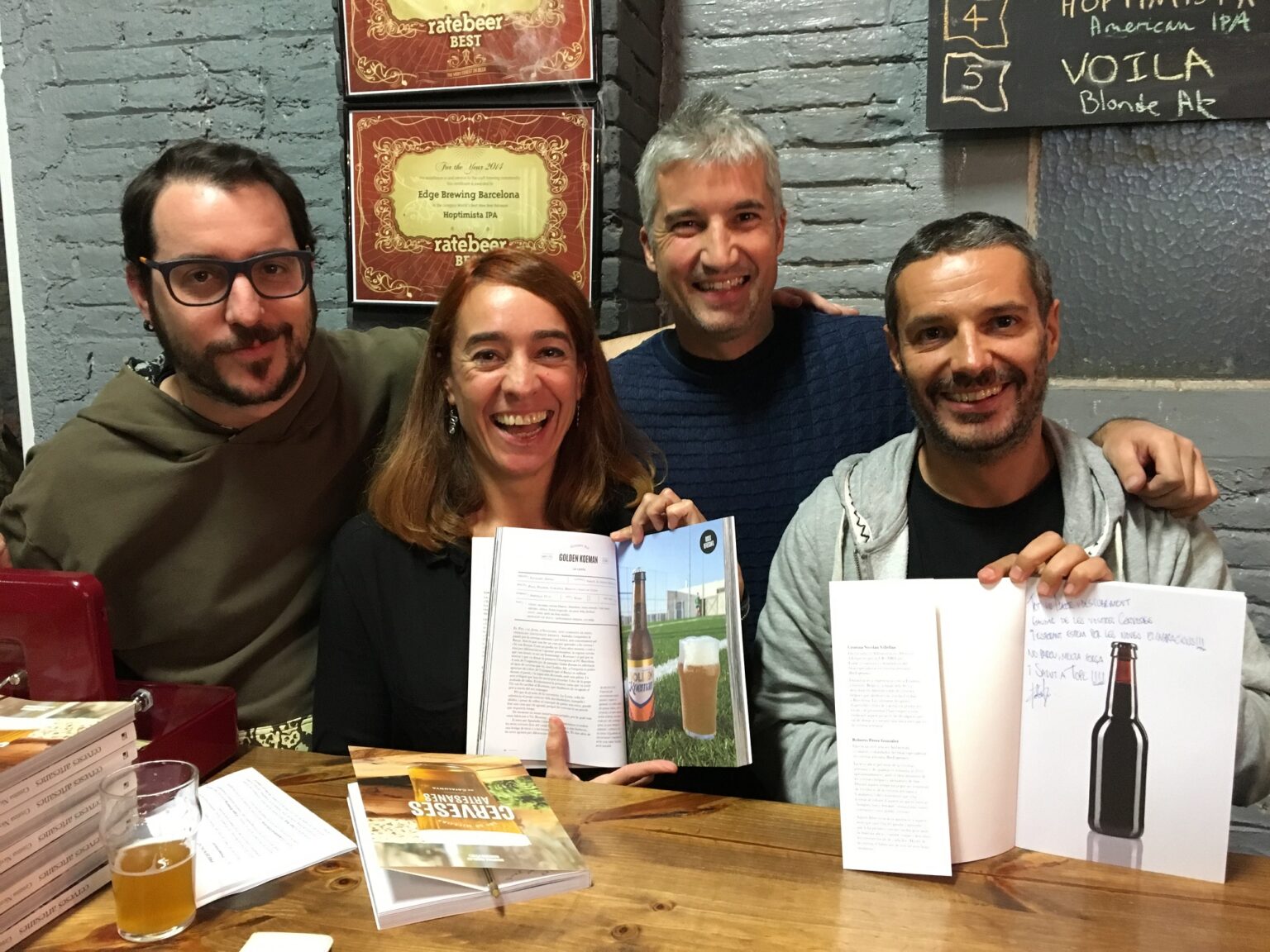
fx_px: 1064
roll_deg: -0.4
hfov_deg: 61.7
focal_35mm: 29
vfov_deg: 48.2
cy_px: 476
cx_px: 635
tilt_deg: -7.9
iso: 250
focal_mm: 4.15
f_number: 2.2
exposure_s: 1/17
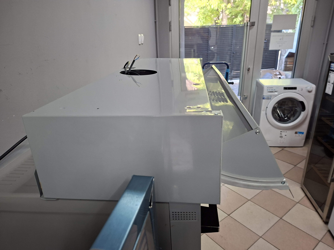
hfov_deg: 73.9
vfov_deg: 58.9
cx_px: 167
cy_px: 125
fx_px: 222
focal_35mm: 23
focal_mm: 5.54
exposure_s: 1/50
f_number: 1.8
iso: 200
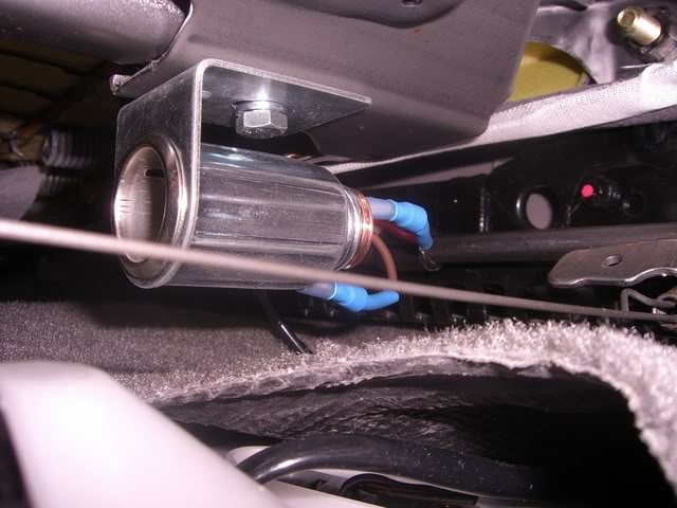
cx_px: 338
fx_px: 743
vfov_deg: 37.7
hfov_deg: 49.0
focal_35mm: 38
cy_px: 254
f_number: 4.3
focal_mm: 6.2
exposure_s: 1/60
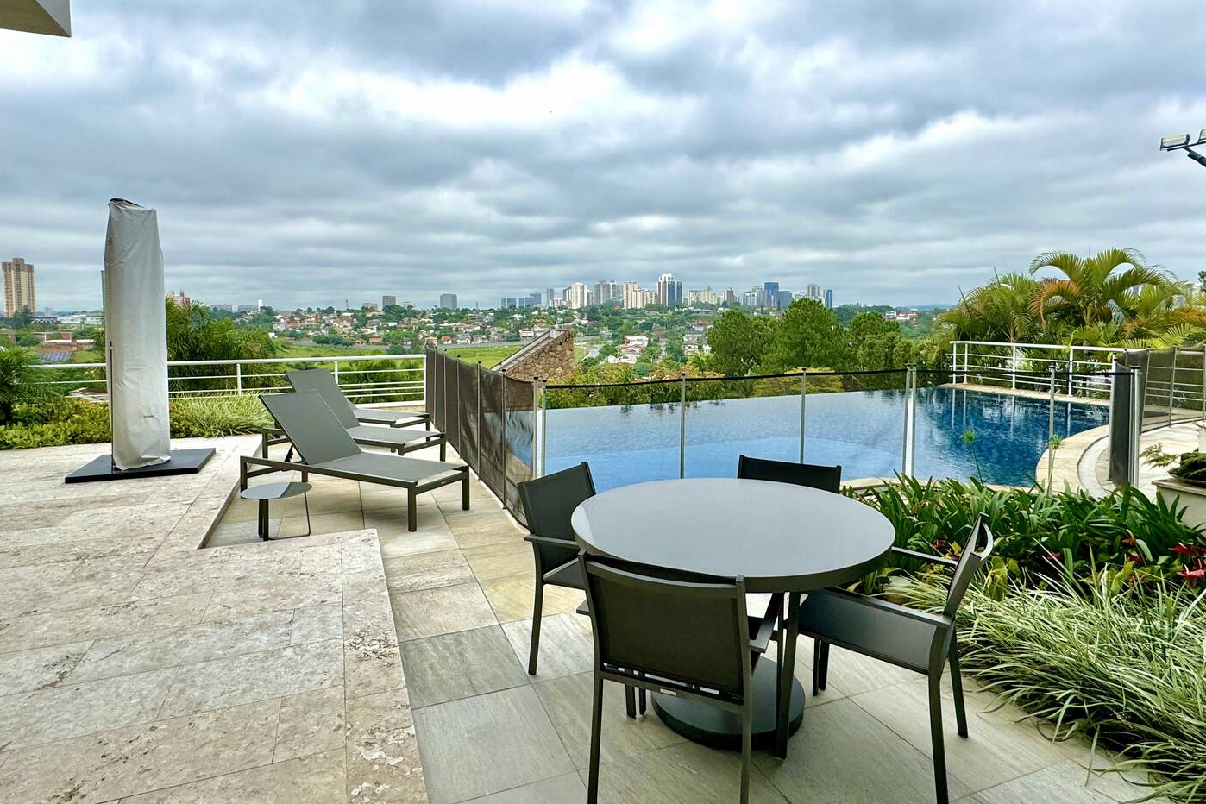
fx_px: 502
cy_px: 356
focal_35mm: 15
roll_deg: +0.6
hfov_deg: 100.4
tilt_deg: -3.4
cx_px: 599
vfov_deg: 77.0
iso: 50
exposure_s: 1/2584
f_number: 2.2
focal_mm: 2.22
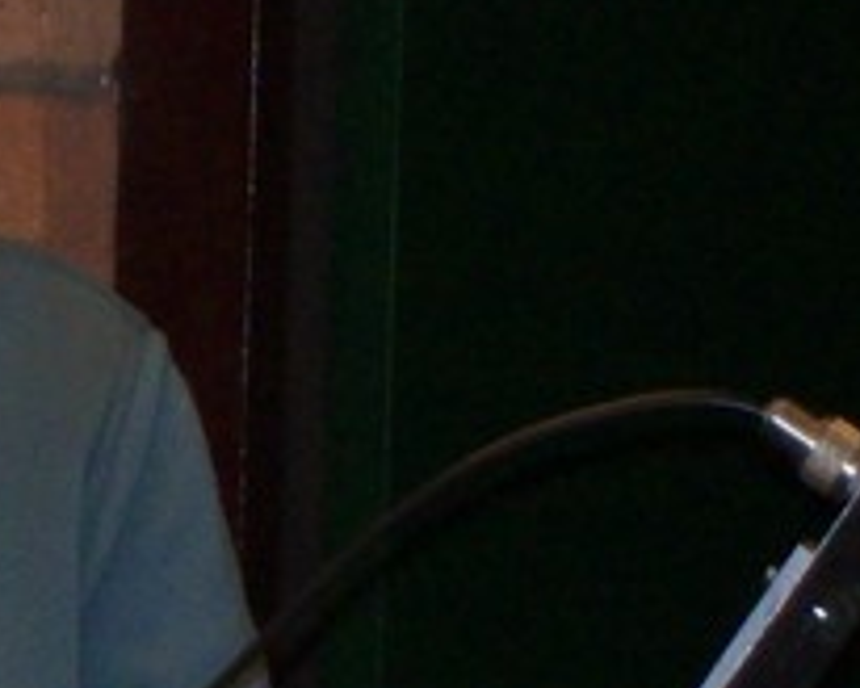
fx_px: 10461
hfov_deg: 4.7
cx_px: -403
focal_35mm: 411
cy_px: 665
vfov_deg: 3.8
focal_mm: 18
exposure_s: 1/128
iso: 200
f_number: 4.8
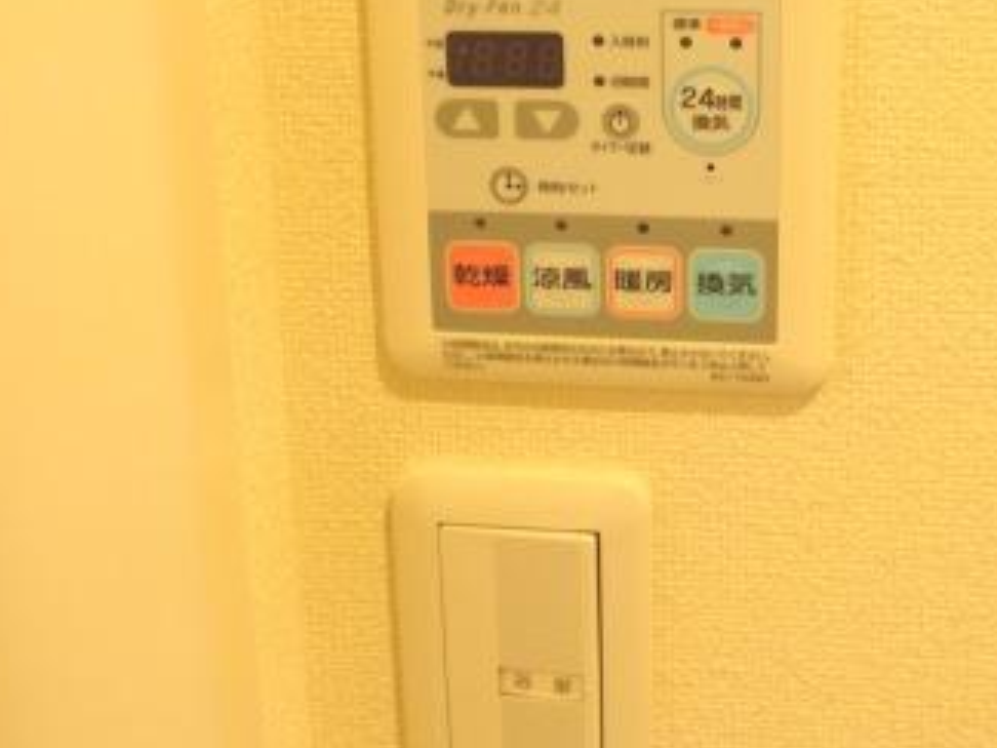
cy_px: 234
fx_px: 2506
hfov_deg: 22.5
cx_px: 600
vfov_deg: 16.9
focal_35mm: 87
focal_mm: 13.6
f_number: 4.1
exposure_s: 1/9.3
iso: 170
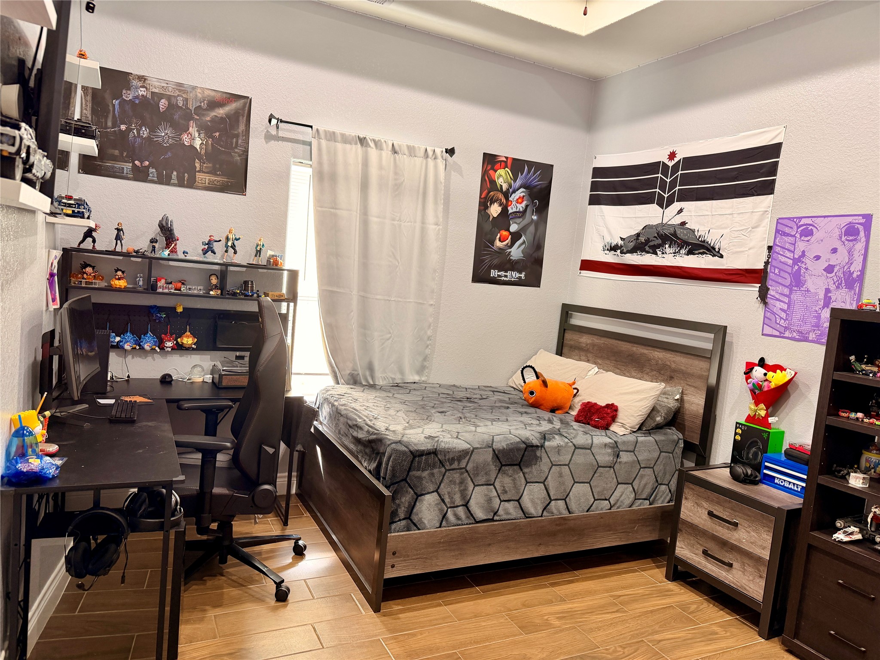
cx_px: 440
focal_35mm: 24
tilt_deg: -6.0
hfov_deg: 71.6
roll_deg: -5.4
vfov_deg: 56.8
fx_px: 610
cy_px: 330
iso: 200
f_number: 1.78
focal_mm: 6.76
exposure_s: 1/60
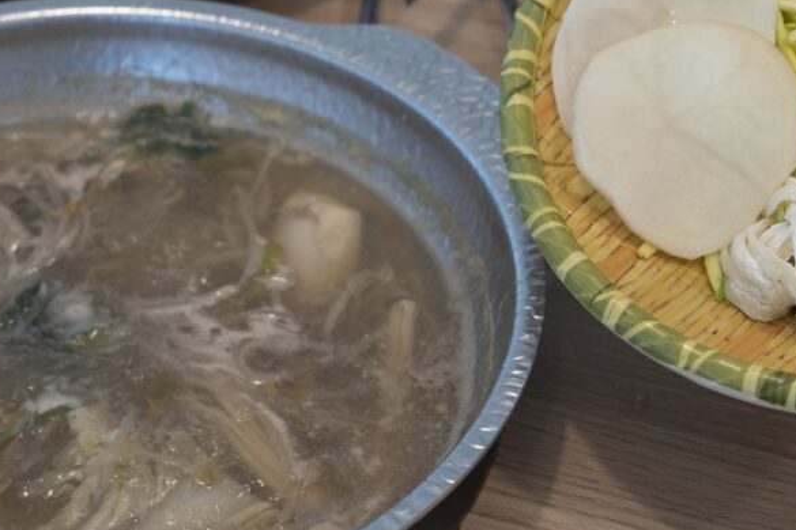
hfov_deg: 19.4
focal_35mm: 105
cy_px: 124
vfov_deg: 13.0
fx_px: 2321
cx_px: 544
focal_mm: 60
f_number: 5.6
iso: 800
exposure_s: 1/160
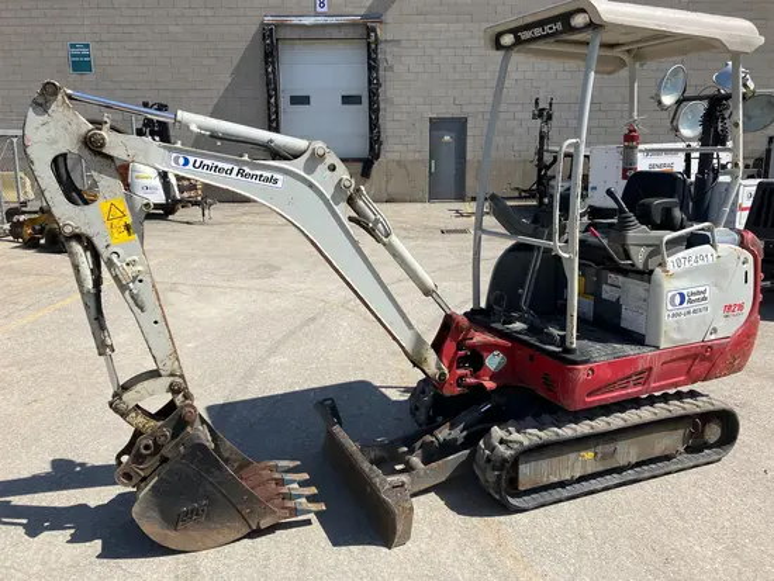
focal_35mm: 28
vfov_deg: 49.8
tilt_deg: -12.9
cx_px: 387
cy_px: 290
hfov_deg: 63.4
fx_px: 626
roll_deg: +0.0
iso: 32
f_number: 1.8
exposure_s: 1/2208
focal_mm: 3.99
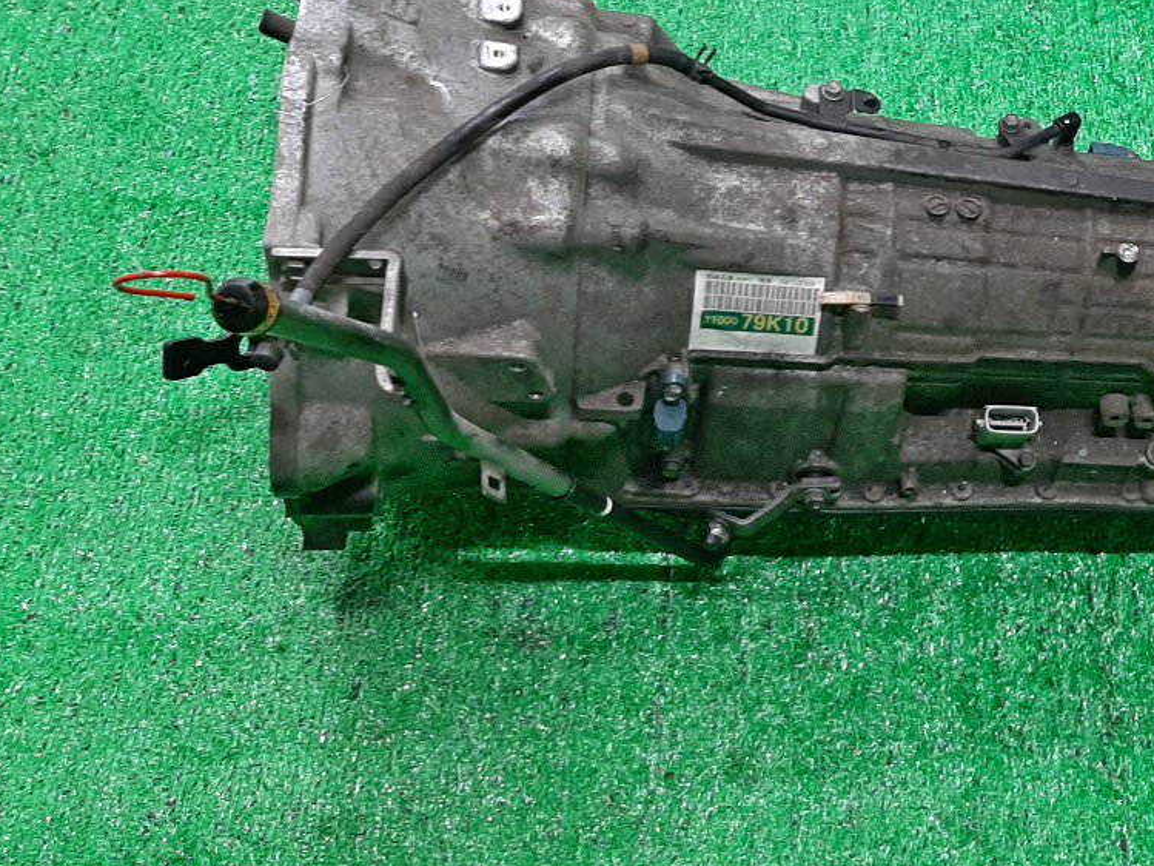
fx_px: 1667
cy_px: 333
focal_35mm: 50
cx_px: 1094
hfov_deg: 35.3
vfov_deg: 29.0
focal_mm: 3.93
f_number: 1.7
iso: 114
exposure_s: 1/50
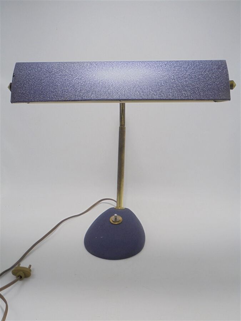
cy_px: 160
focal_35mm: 43
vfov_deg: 43.9
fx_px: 399
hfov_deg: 33.6
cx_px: 120
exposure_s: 1/60
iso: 100
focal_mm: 7.8
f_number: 4.5
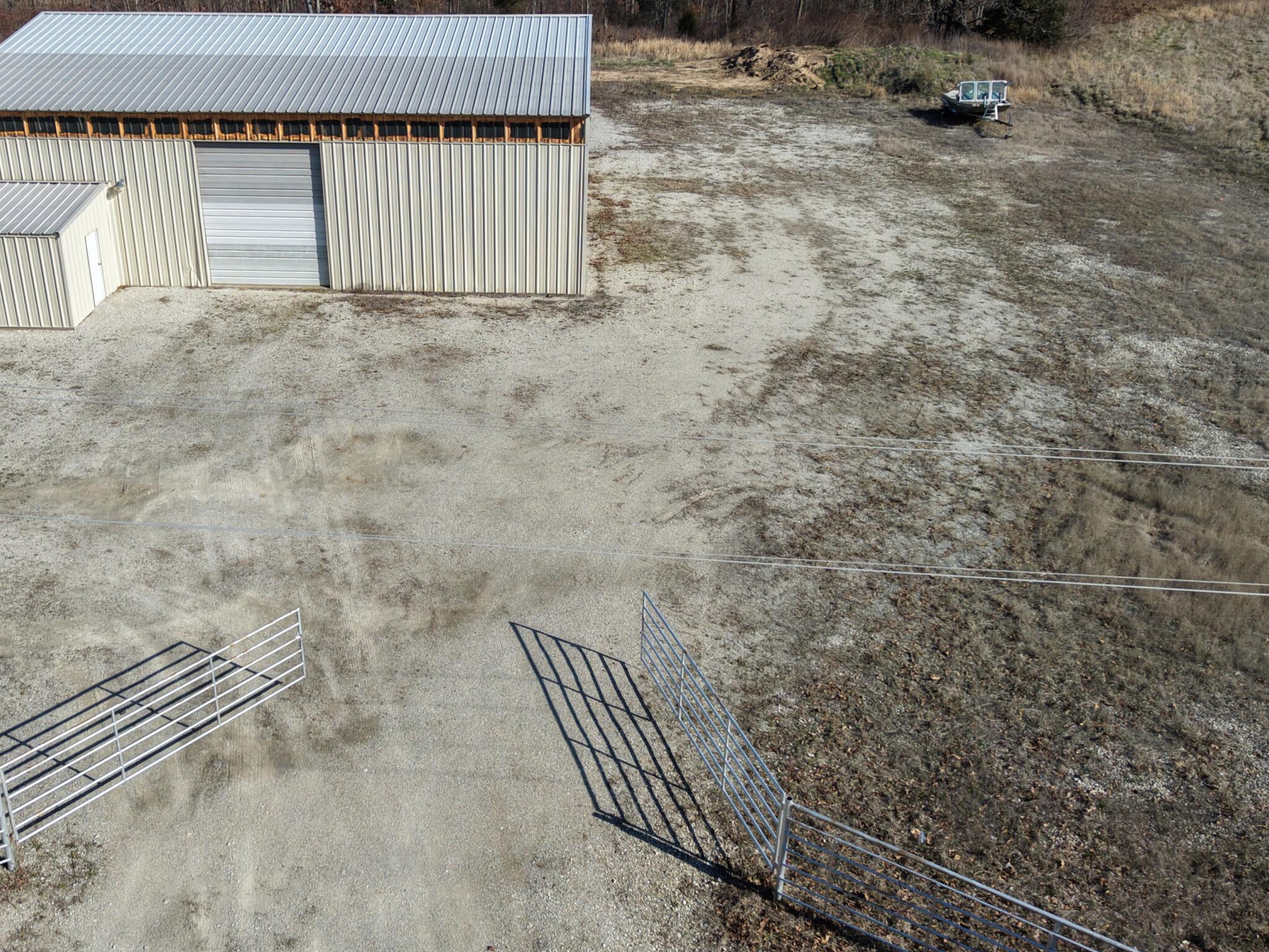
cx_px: 512
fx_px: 1283
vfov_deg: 40.7
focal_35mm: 35
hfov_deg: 52.3
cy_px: 457
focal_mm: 8.67
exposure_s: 1/4000
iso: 140
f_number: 1.8
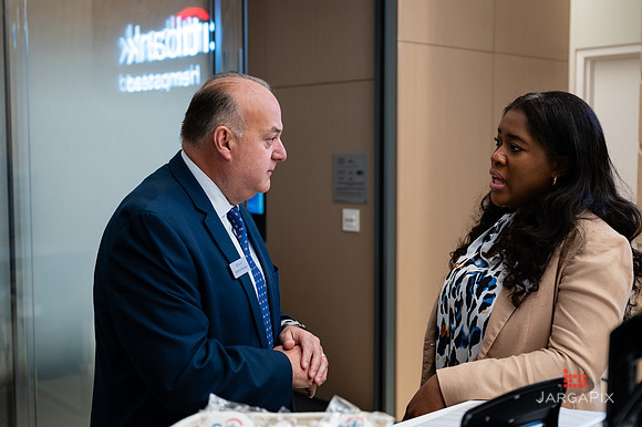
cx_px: 314
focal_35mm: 45
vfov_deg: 29.8
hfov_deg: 43.5
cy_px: 209
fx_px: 804
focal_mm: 41
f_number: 3.2
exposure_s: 1/200
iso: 500
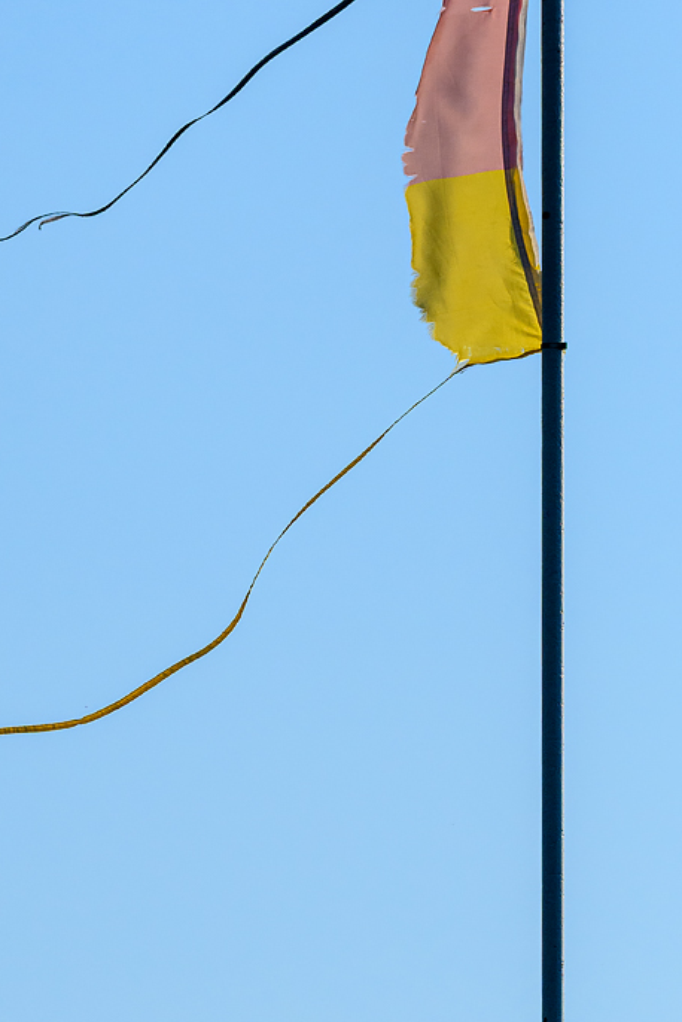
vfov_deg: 3.5
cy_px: 422
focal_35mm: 590
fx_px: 16748
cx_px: 236
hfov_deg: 2.3
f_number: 7.1
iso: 400
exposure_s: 1/4000
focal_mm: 270
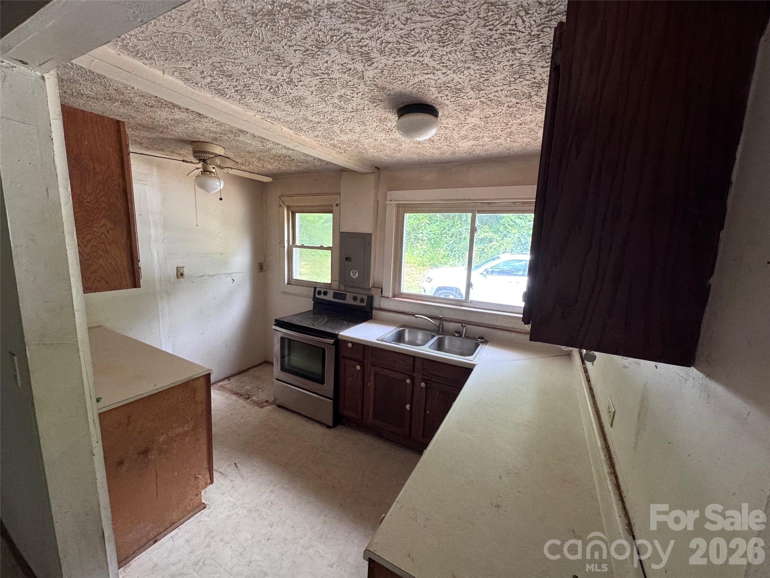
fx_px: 311
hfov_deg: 102.1
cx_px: 385
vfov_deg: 85.7
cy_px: 289
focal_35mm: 14
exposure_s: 1/99
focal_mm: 2.22
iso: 250
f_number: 2.2
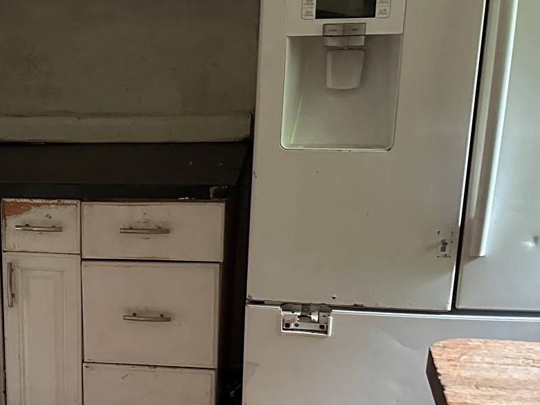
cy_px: 344
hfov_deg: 29.2
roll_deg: +2.8
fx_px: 983
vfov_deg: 22.8
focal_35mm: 63
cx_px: 36
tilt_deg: -16.8
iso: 640
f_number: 1.78
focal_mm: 6.86
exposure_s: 1/60
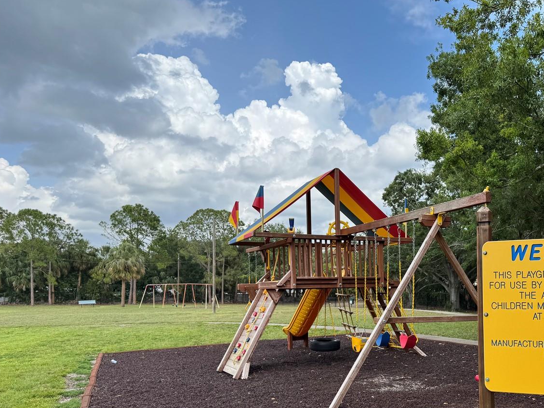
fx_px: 534
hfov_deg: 52.5
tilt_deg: +0.4
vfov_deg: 41.1
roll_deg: +0.3
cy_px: 280
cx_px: 378
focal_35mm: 34
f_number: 1.78
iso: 80
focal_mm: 6.76
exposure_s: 1/2604
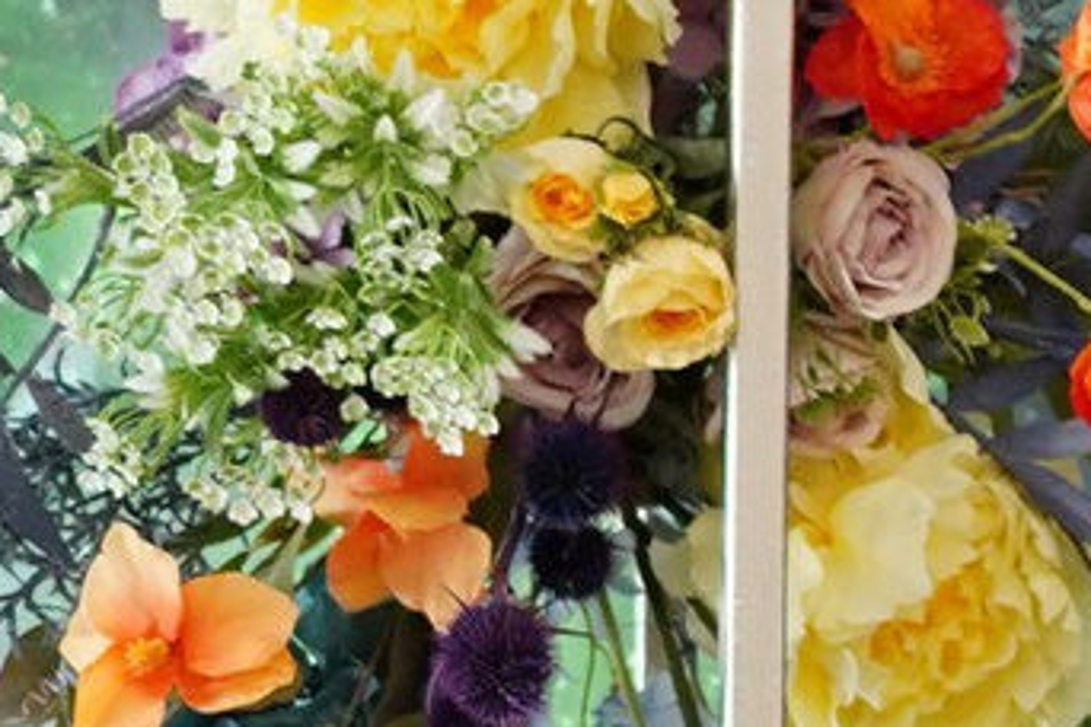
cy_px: 1191
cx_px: 3822
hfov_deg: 6.7
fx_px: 7939
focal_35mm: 262
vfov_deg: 5.2
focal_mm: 35
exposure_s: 1/160
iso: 2000
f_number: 3.5
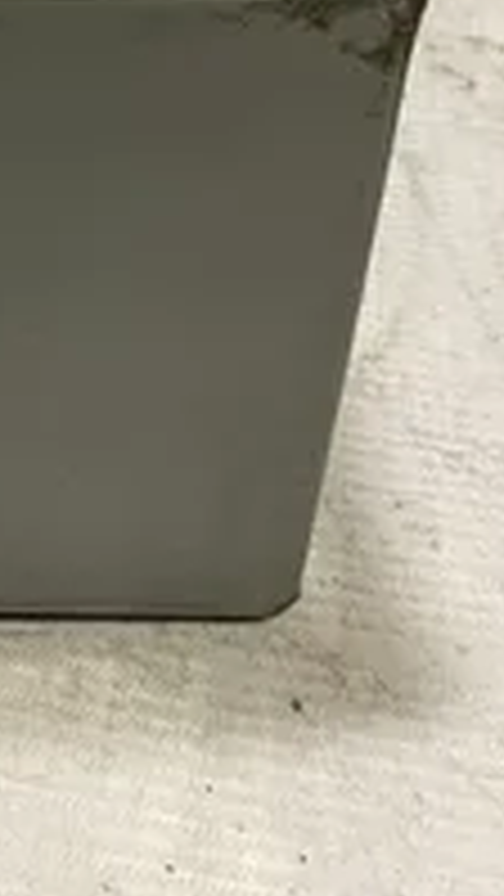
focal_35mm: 57
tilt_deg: -32.4
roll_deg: +3.8
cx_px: -130
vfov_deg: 33.9
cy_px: 36
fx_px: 1354
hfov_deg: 19.6
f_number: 1.6
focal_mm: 4.2
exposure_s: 1/60
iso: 160
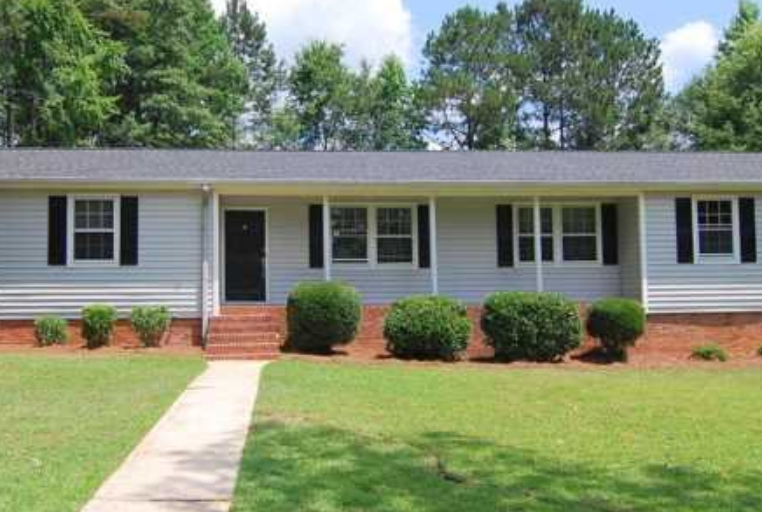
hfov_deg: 56.9
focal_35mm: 33
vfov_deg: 40.2
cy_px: 258
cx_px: 327
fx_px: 700
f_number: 4.5
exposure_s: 1/2000
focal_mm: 12
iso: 400
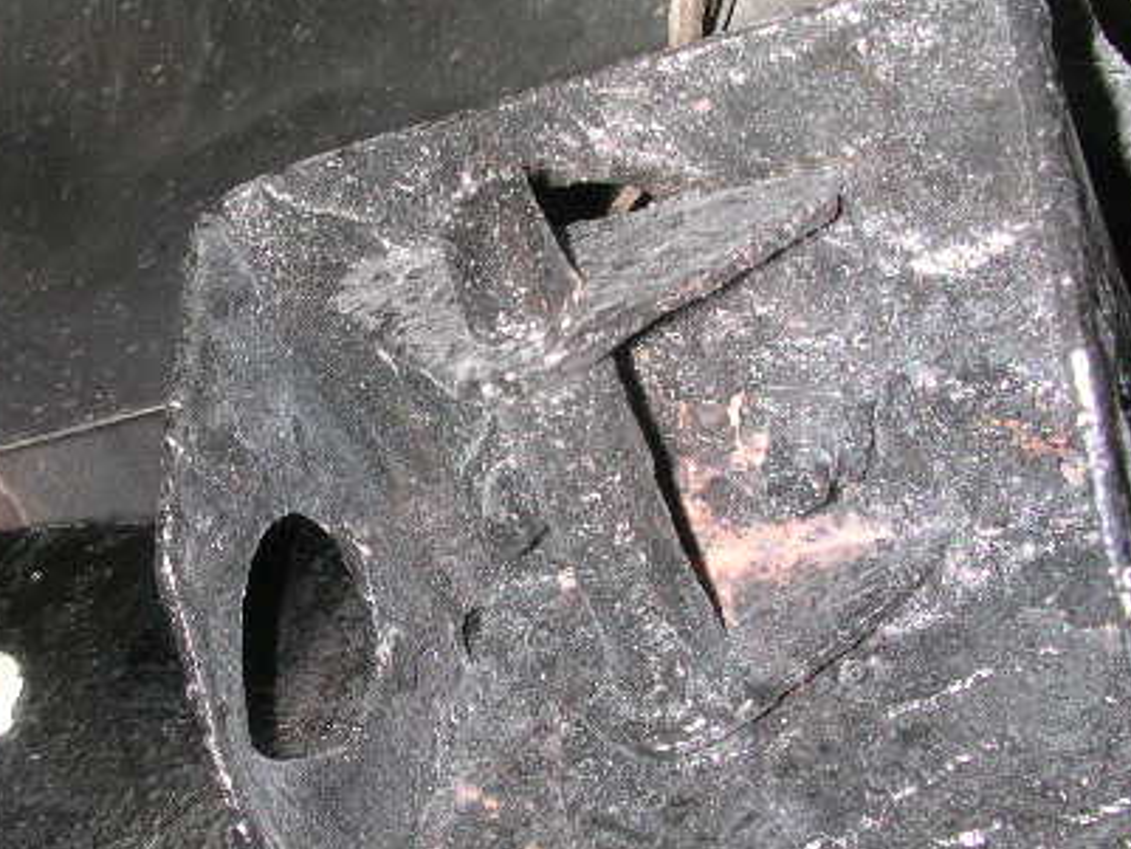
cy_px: 561
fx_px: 1928
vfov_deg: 24.7
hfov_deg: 32.5
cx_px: 409
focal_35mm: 59
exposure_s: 1/60
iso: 100
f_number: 4.5
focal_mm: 5.6
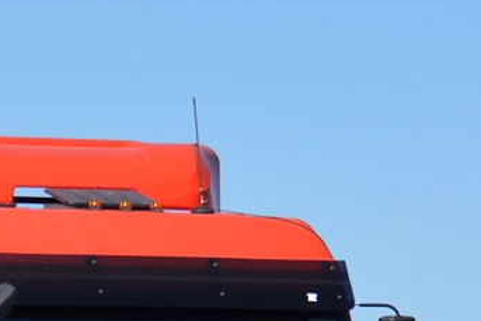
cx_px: -73
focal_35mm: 325
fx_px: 4344
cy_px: 374
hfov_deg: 6.3
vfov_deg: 4.2
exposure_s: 1/1600
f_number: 6.3
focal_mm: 62
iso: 400
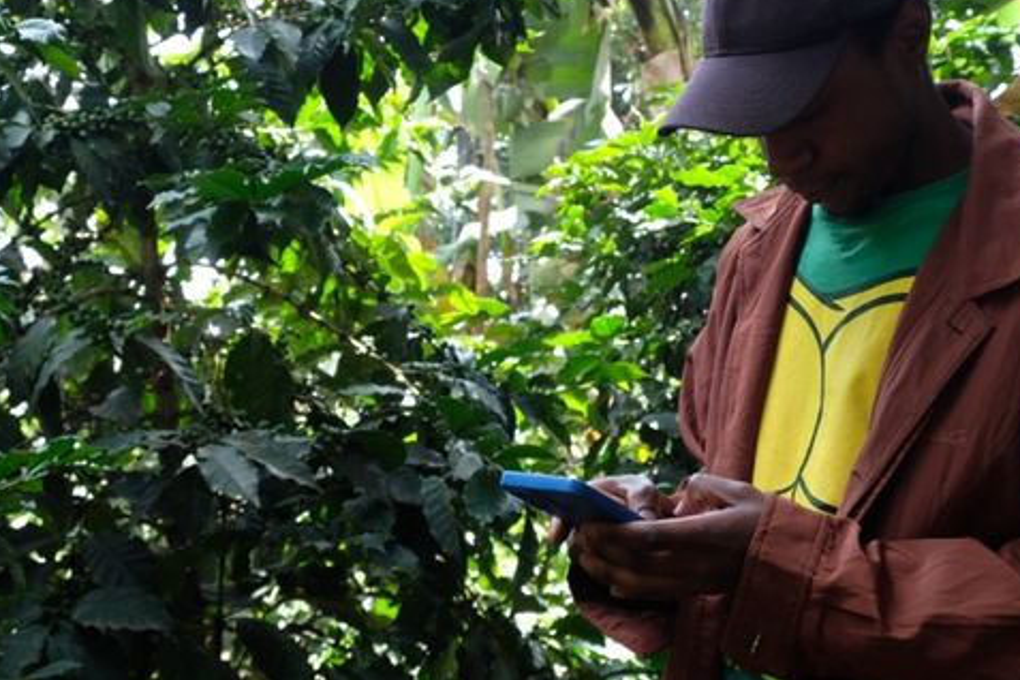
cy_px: 144
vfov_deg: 18.8
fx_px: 2040
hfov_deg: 28.0
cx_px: 624
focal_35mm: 72
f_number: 6.4
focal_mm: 22.3
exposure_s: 1/125
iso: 640
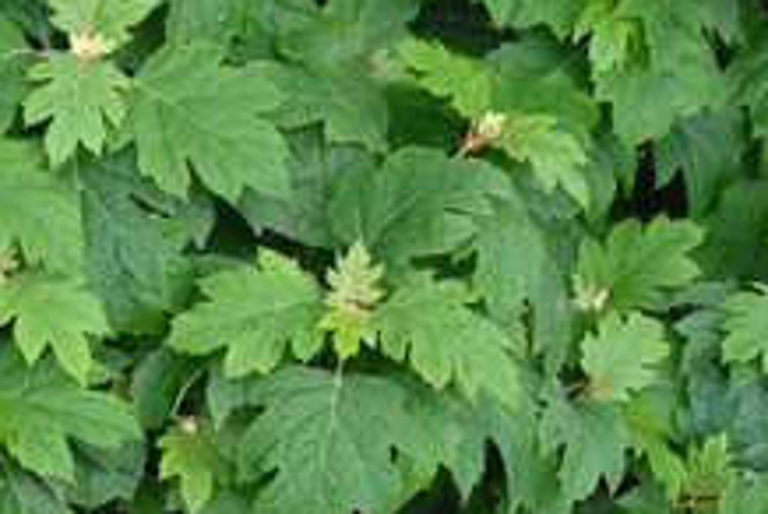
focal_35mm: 197
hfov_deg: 10.3
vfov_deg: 7.0
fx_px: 4208
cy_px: 157
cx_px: -63
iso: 400
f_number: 5.6
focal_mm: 28
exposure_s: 1/125
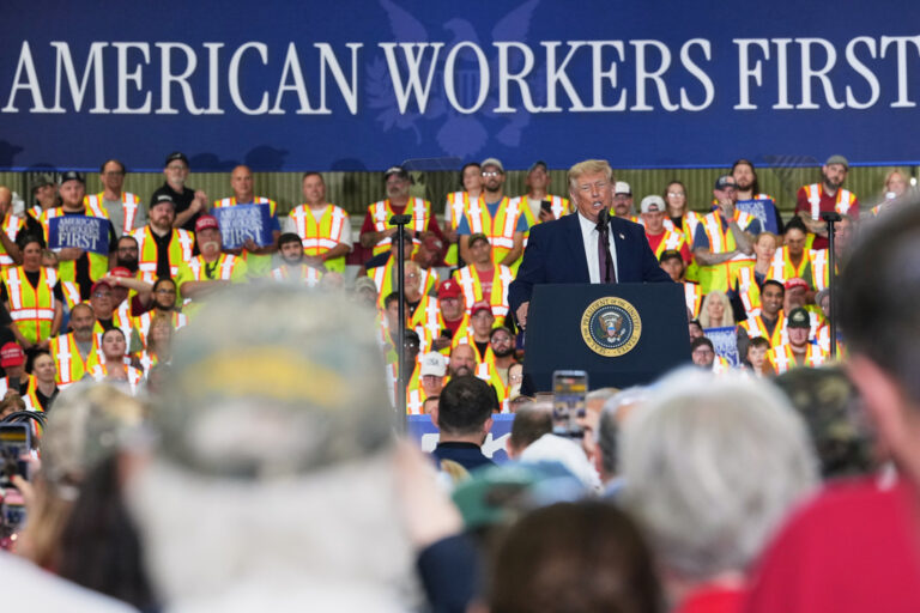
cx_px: 460
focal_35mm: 183
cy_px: 306
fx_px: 4676
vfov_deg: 7.5
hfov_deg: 11.2
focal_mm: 122
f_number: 4
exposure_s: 1/500
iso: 1600
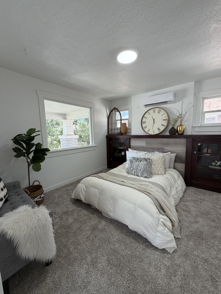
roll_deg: +1.8
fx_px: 119
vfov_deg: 102.1
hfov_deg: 85.7
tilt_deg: -7.4
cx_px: 110
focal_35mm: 14
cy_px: 147
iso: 125
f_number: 2.2
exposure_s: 1/121
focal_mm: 2.22
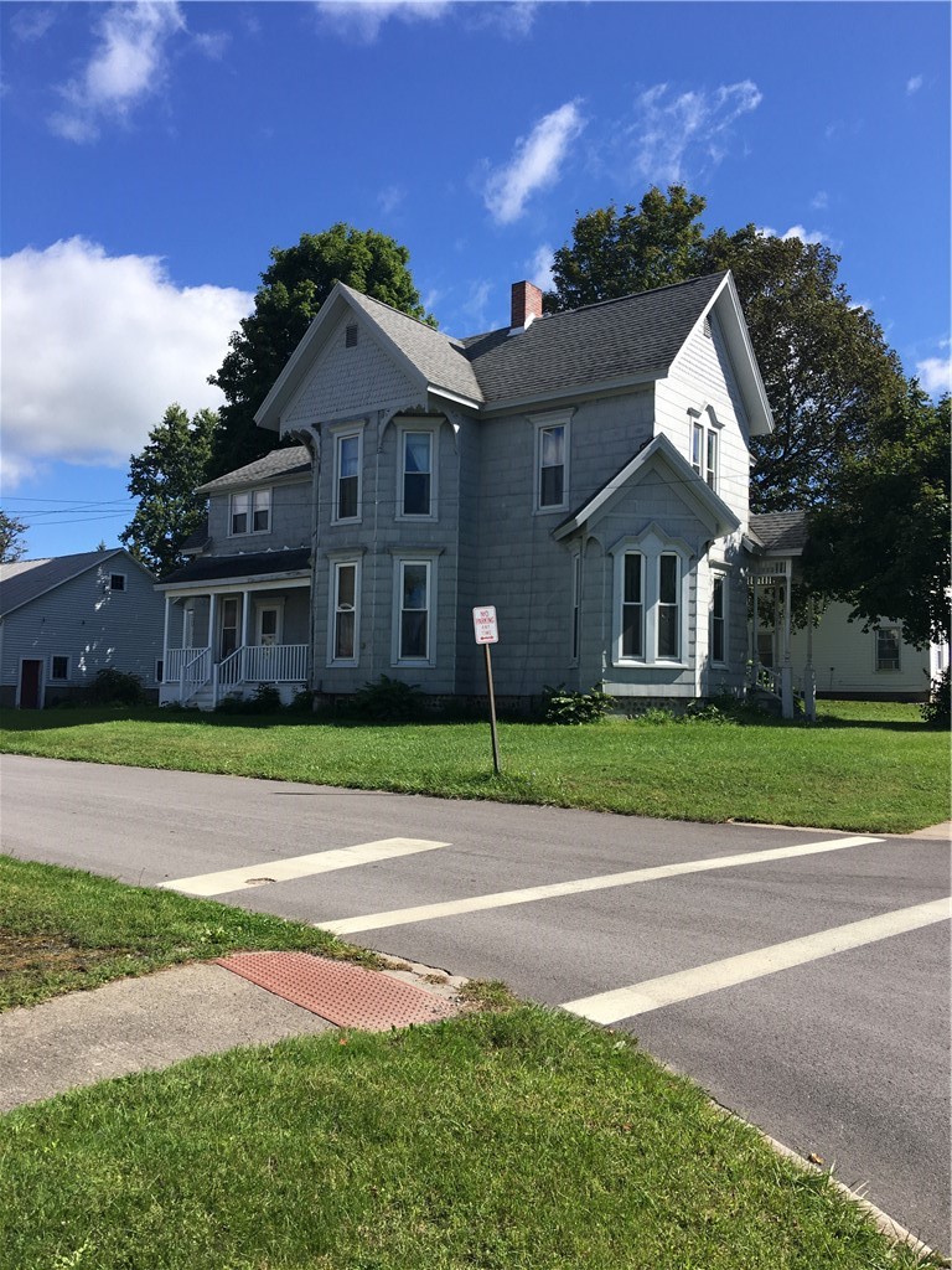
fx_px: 1063
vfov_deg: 61.7
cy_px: 635
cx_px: 476
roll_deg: -1.3
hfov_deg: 48.2
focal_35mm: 29
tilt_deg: +1.9
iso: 25
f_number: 2.2
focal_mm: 4.15
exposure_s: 1/1241
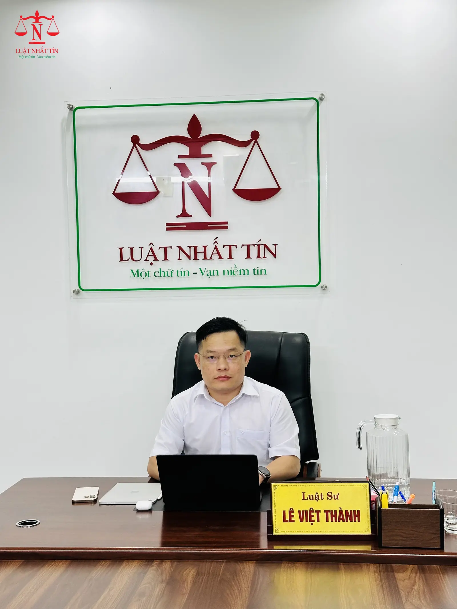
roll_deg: +0.7
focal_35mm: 48
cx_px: 228
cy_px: 304
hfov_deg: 30.3
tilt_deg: -0.7
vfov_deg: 39.7
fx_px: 845
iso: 80
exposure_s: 1/89
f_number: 1.78
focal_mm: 6.86
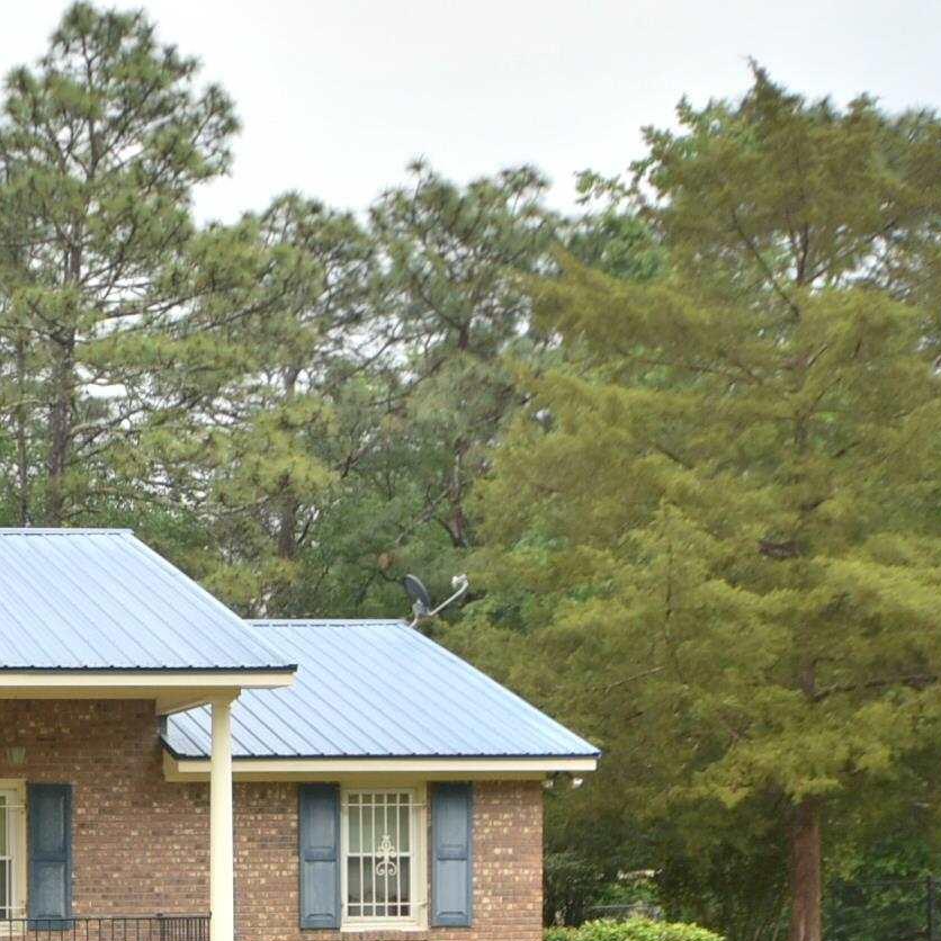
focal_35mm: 69
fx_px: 2107
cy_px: 944
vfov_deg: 24.0
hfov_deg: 22.4
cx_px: -298
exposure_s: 1/800
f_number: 4
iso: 200
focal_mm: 15
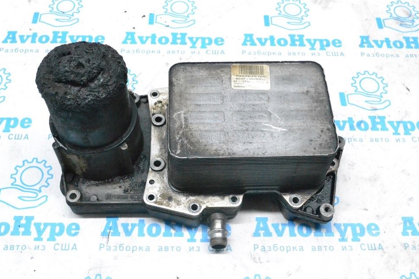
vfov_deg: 32.6
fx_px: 477
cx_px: 208
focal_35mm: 41
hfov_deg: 47.4
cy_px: 141
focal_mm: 26
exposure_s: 1/160
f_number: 9
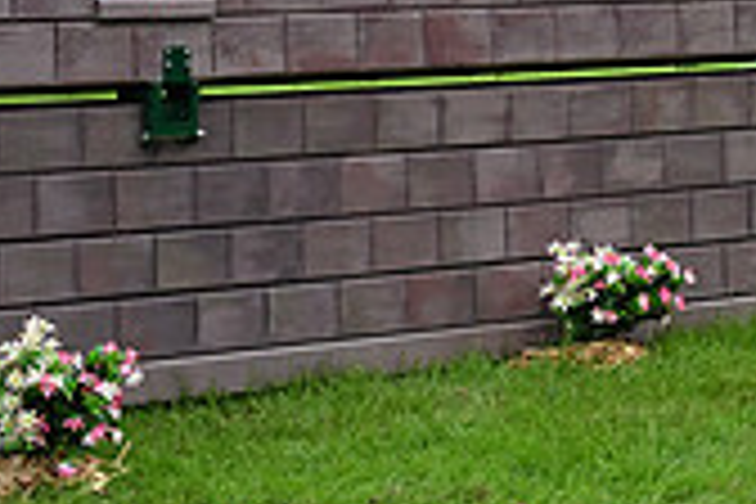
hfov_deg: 12.0
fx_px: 3402
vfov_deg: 8.3
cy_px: -254
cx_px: 1197
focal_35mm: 162
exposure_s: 1/1250
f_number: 5.6
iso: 1100
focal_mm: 47
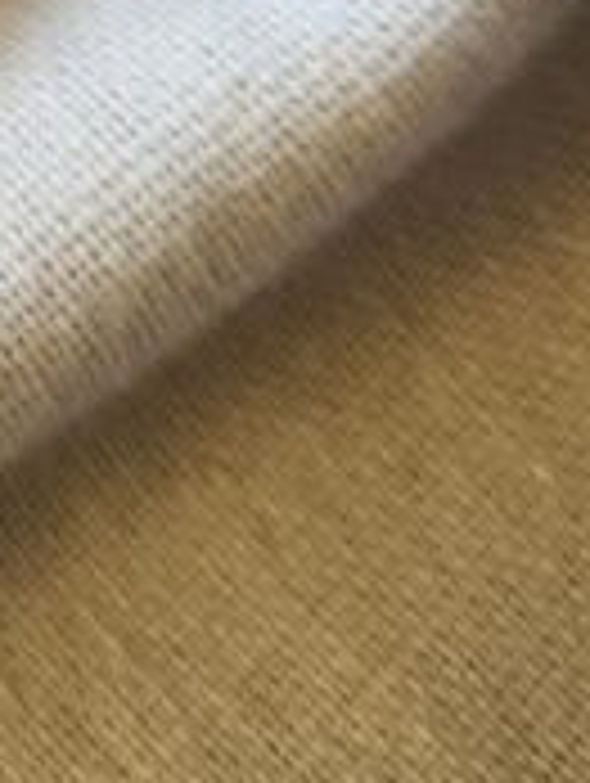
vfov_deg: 13.3
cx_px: -1094
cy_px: -572
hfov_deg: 9.2
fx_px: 3060
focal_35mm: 135
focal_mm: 5.4
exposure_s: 1/120
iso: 200
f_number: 1.8
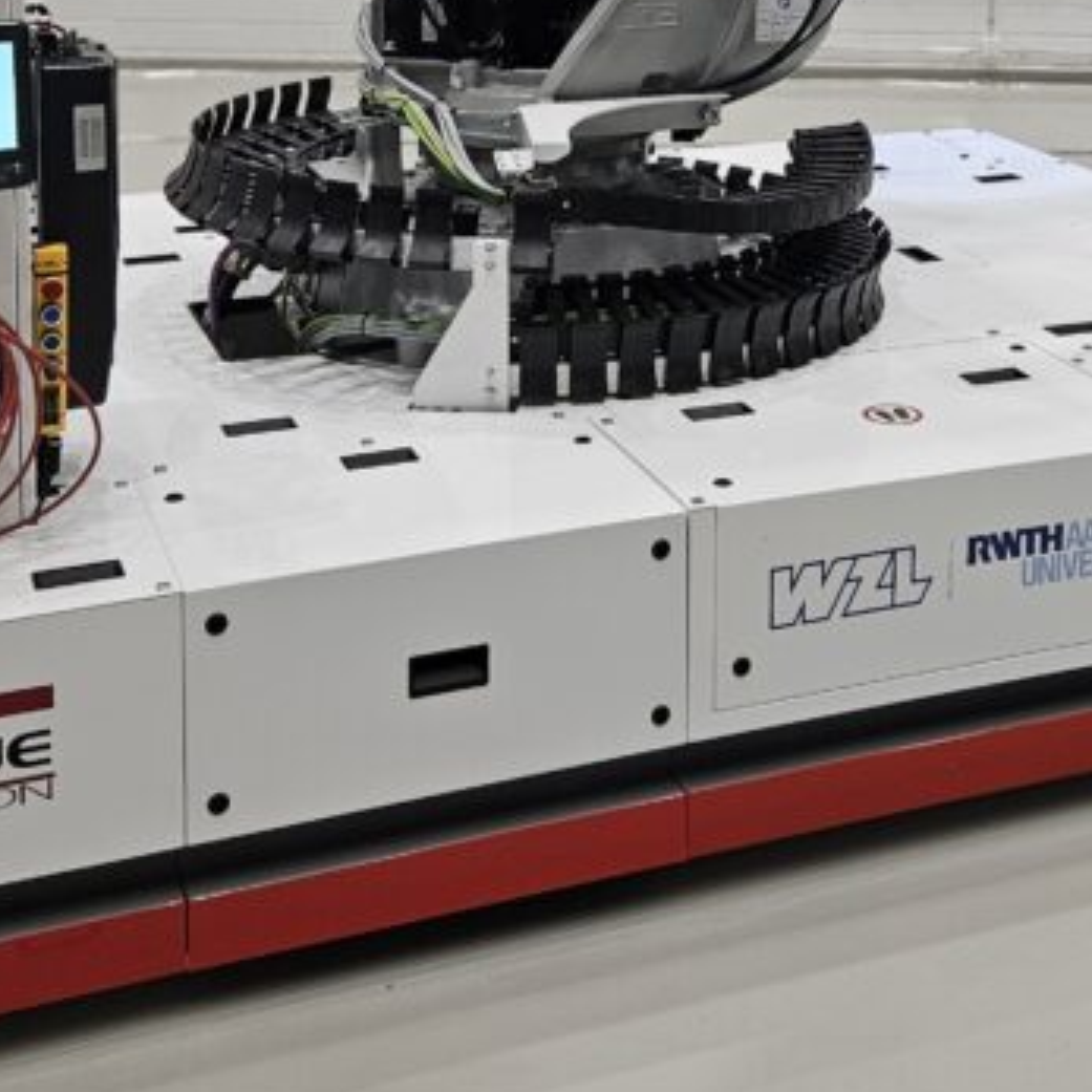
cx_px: 692
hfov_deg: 28.5
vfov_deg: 26.7
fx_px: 2141
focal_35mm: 60
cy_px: -47
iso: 80
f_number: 1.8
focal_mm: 5.4
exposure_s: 1/100
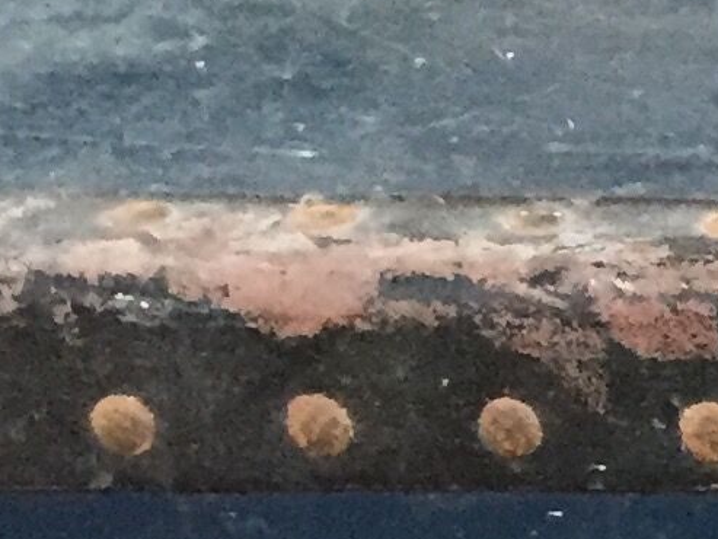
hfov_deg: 8.6
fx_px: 3983
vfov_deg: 7.3
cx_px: 2109
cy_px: 1213
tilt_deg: -32.3
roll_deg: -1.9
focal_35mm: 192
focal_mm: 4.15
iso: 320
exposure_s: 1/33
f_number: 2.2
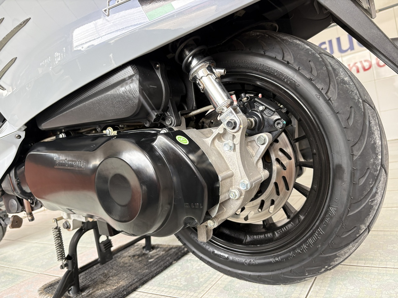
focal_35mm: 26
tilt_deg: -2.2
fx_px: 299
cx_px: 199
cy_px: 149
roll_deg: +11.2
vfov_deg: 53.1
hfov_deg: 67.3
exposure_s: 1/60
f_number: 1.6
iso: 125
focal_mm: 5.96
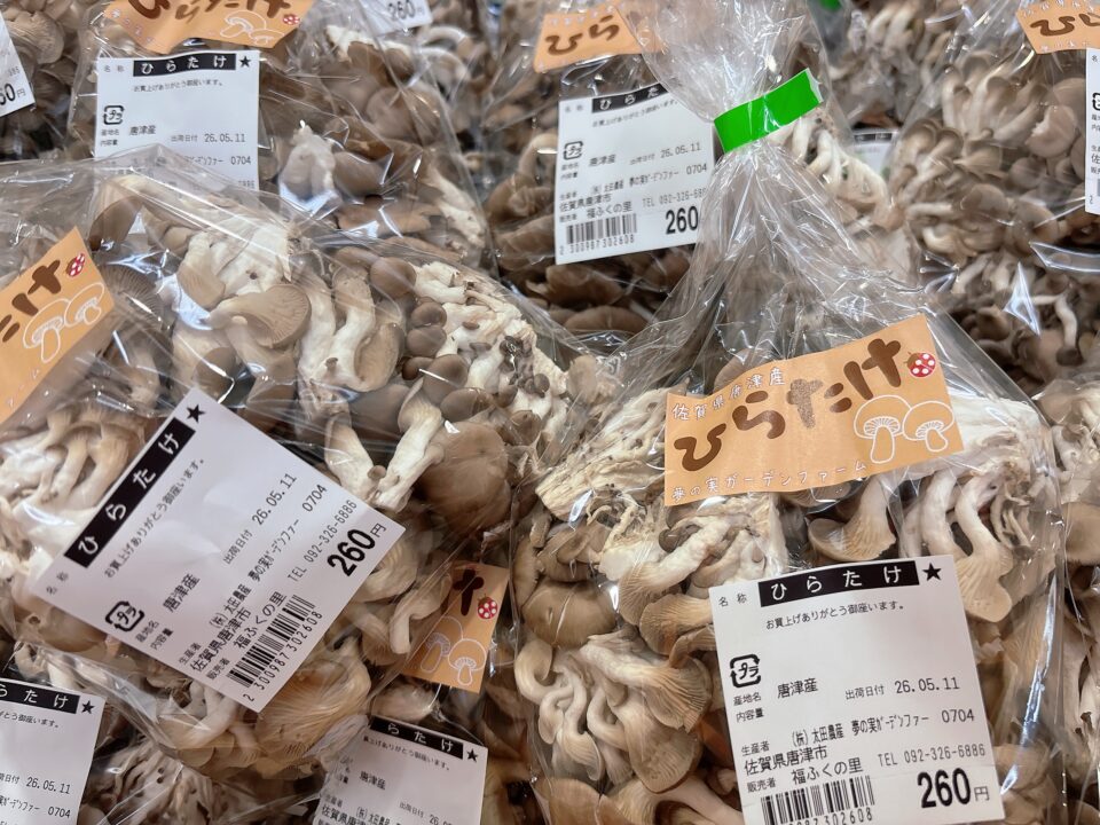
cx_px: 550
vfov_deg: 53.1
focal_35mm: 26
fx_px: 826
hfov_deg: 67.3
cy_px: 412
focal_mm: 5.96
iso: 100
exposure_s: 1/120
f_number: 1.6
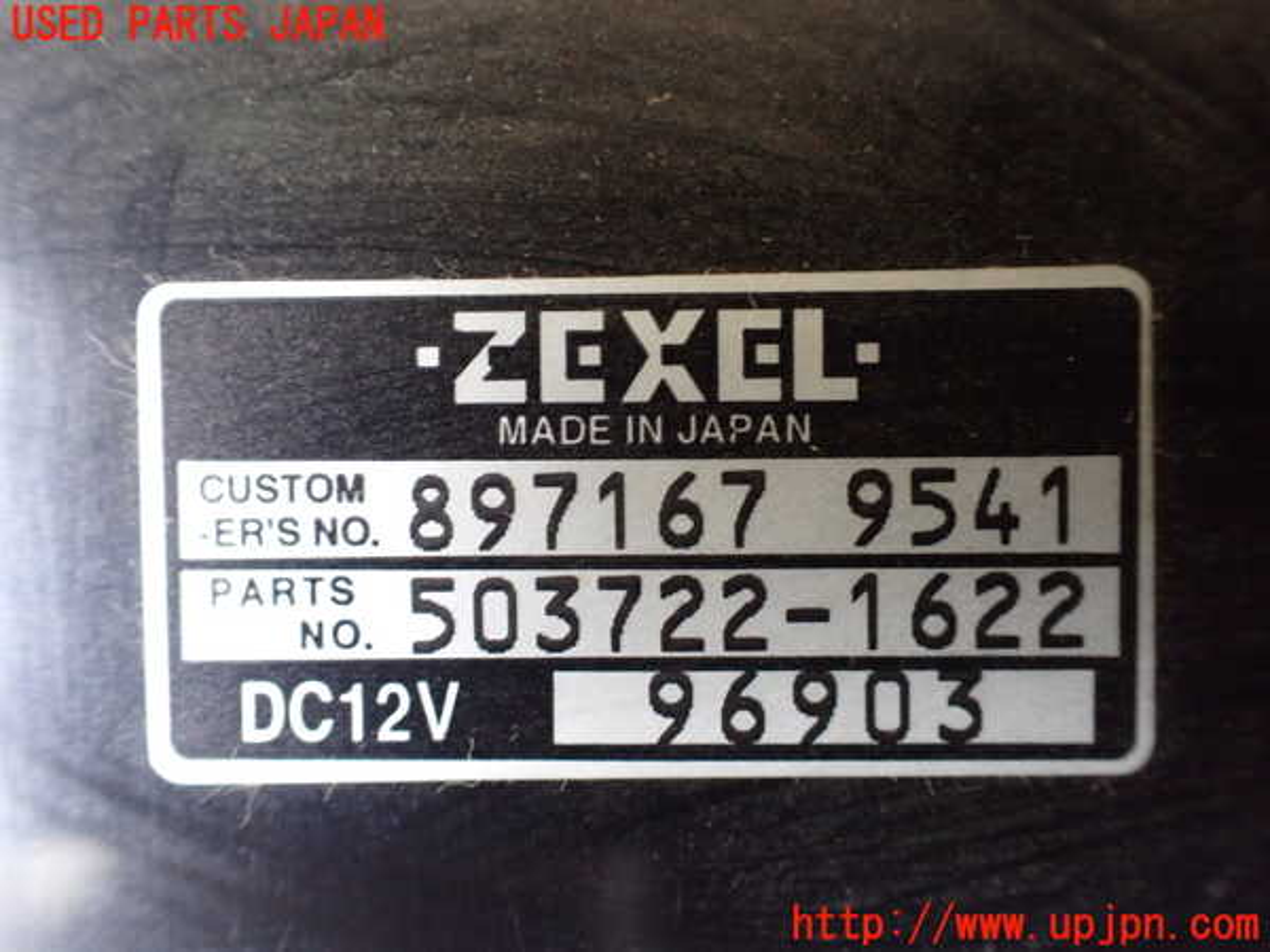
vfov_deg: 46.8
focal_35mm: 30
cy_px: 476
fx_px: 1101
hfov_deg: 60.0
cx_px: 635
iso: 1000
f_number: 2.3
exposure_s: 1/30
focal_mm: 5.4
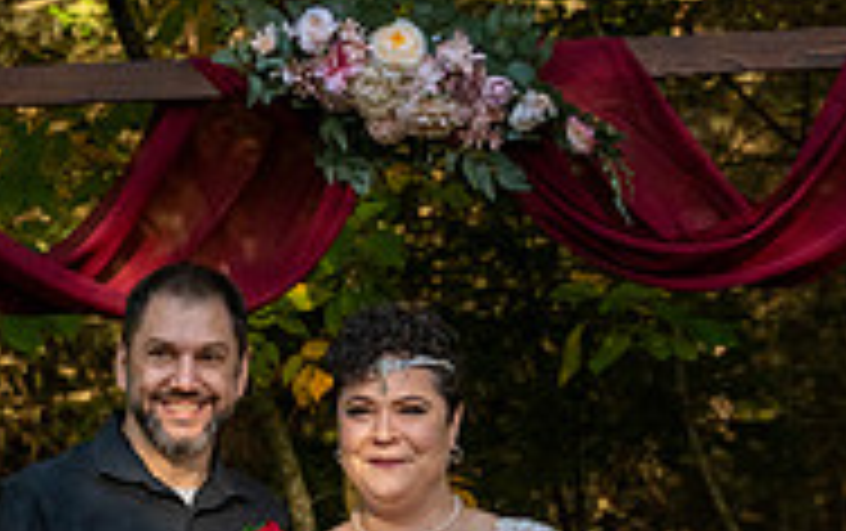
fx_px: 3370
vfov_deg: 8.7
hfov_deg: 14.3
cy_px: 940
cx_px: 335
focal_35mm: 146
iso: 6400
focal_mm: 60
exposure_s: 1/5000
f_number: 4
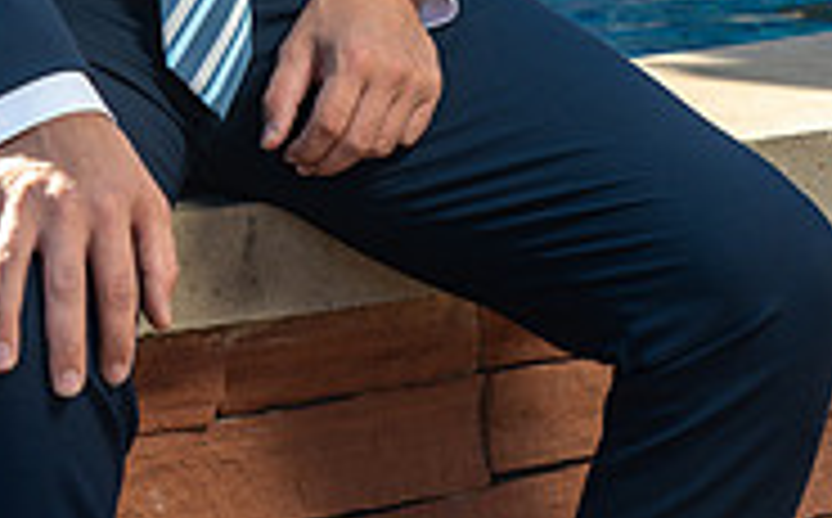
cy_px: -486
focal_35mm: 139
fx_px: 3147
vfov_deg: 8.9
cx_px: 283
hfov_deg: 15.0
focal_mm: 56
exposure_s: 1/200
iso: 50
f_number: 5.6
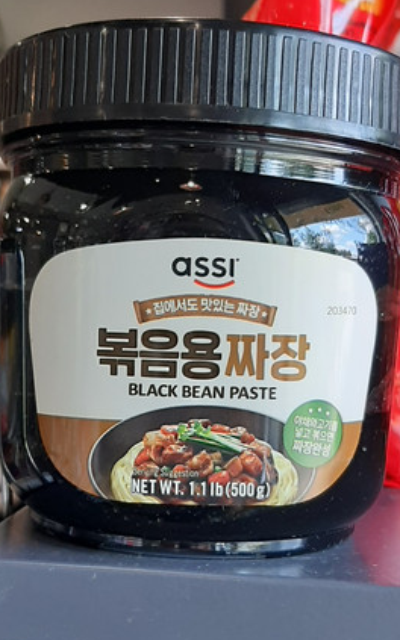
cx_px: 230
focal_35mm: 34
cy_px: 277
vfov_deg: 56.5
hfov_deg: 37.2
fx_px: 594
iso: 80
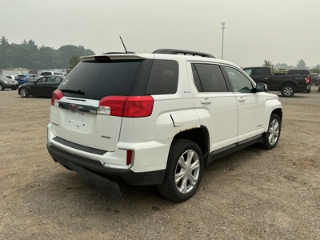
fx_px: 259
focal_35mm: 28
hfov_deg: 63.4
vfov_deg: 49.7
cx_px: 160
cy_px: 120
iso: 25
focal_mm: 3
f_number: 1.8
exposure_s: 1/2667
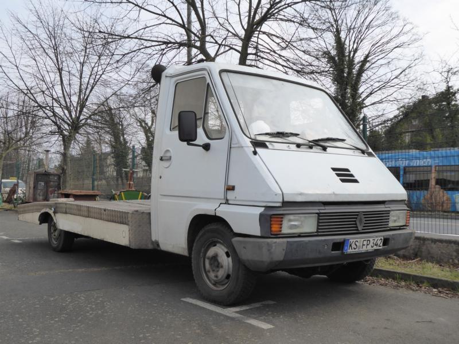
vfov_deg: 39.7
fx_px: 477
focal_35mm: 36
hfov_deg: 51.4
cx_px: 230
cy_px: 172
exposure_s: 1/800
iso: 200
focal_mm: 6.3
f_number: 4
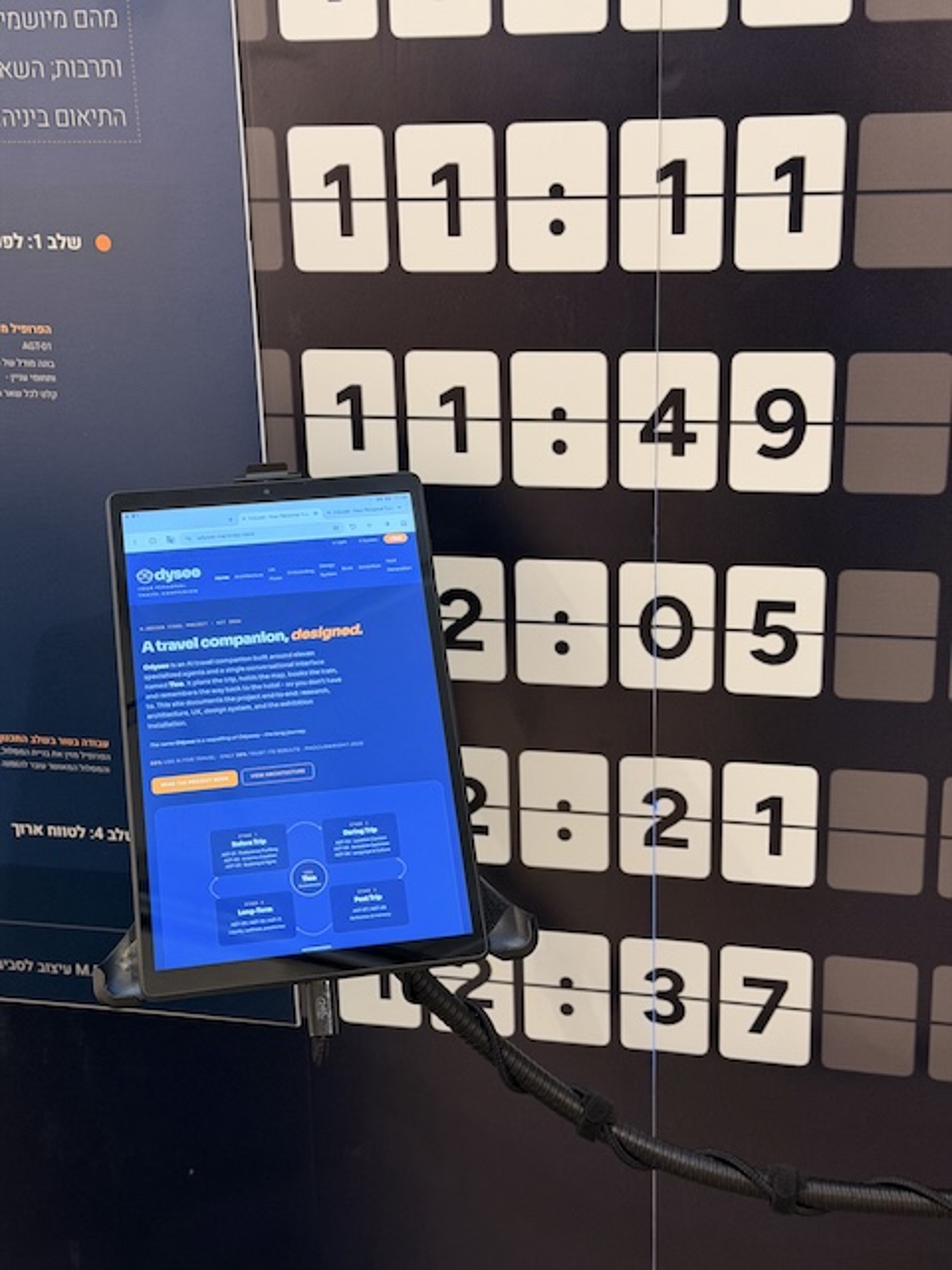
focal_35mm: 48
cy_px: 635
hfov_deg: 30.3
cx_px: 476
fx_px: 1760
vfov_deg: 39.7
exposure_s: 1/33
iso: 250
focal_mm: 6.76
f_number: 1.78
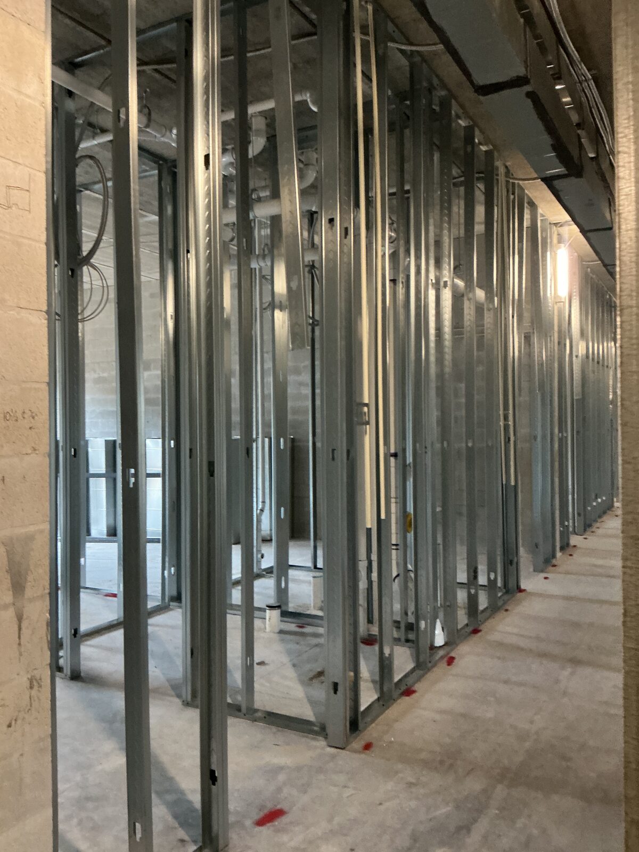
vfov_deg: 61.7
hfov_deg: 48.2
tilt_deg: +1.0
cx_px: 320
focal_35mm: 29
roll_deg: +0.6
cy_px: 426
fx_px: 714
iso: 320
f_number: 1.8
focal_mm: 3
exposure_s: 1/30
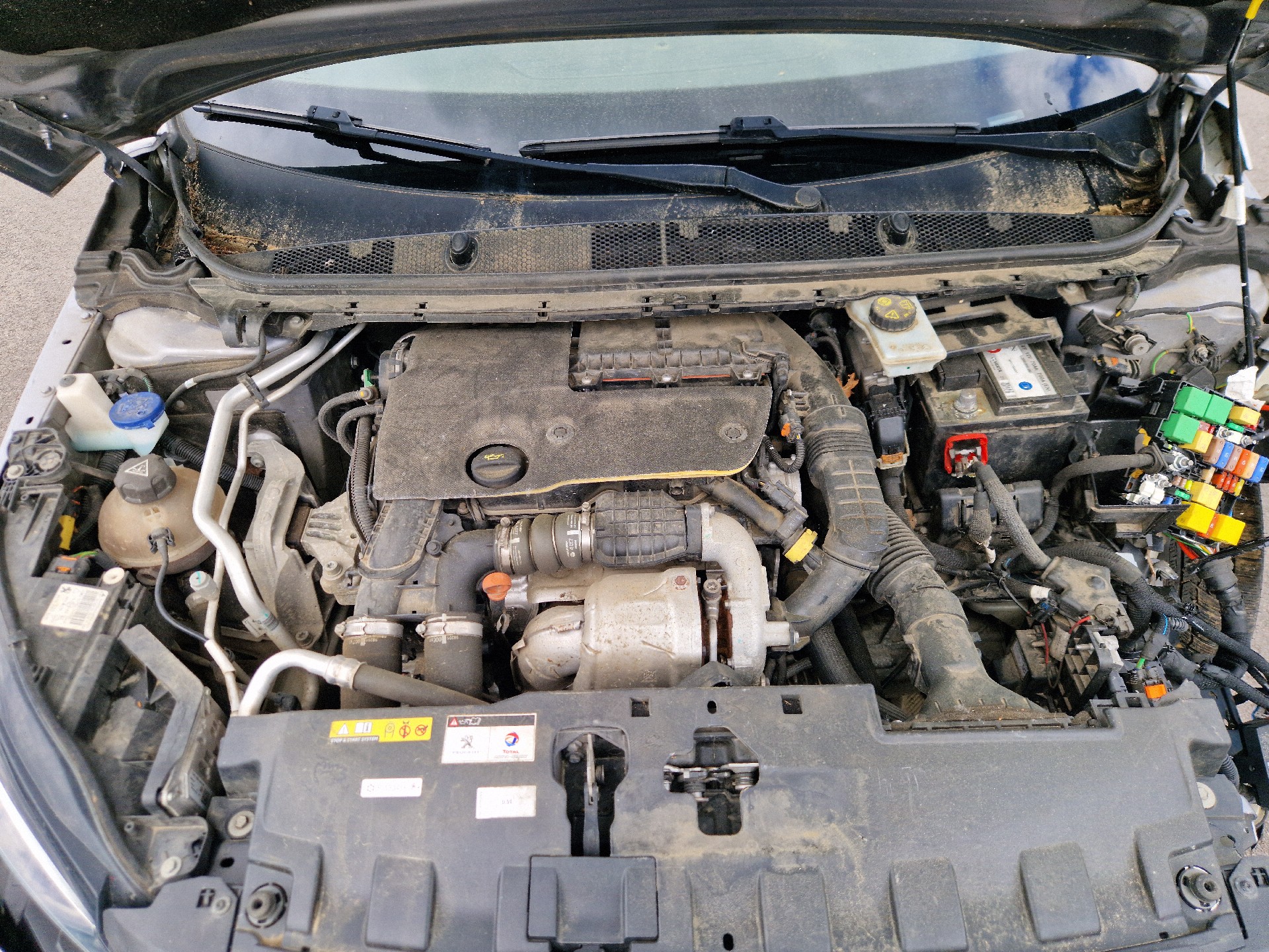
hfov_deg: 73.9
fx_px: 843
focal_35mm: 23
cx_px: 634
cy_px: 476
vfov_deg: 58.9
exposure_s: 1/250
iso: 50
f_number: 1.8
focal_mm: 5.4
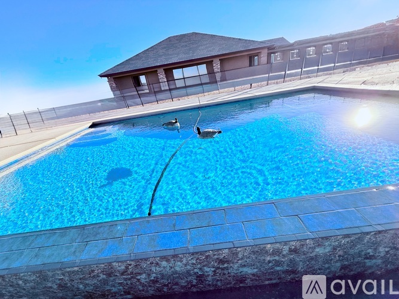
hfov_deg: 102.1
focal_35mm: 14
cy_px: 150
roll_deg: +7.9
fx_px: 161
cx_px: 200
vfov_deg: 85.7
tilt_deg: -22.8
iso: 50
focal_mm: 2.22
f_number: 2.2
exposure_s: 1/742
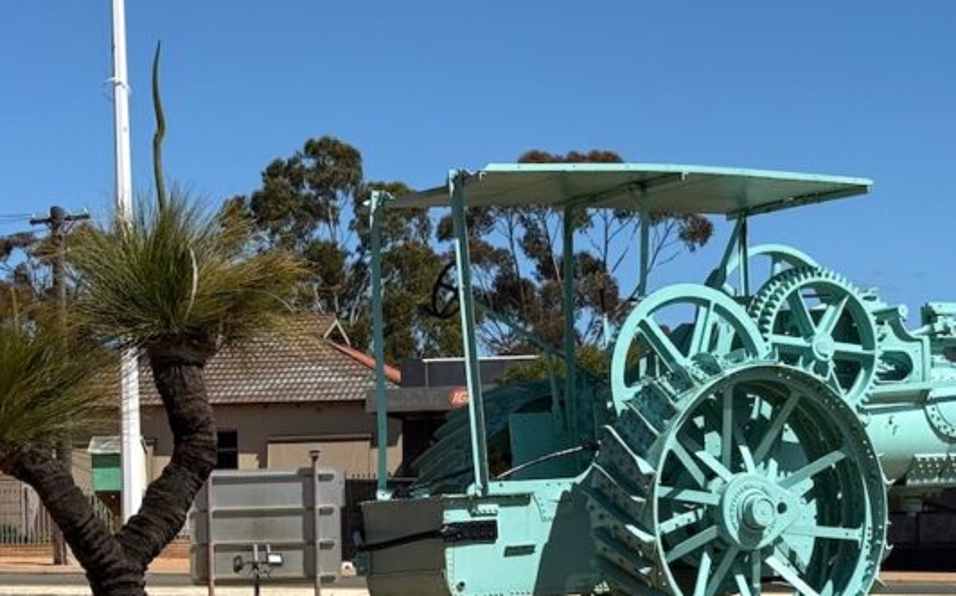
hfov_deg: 21.2
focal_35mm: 98
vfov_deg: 13.3
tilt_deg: +1.8
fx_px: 2552
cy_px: 465
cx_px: 618
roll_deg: +4.0
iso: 64
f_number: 1.78
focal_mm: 6.76
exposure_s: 1/6024
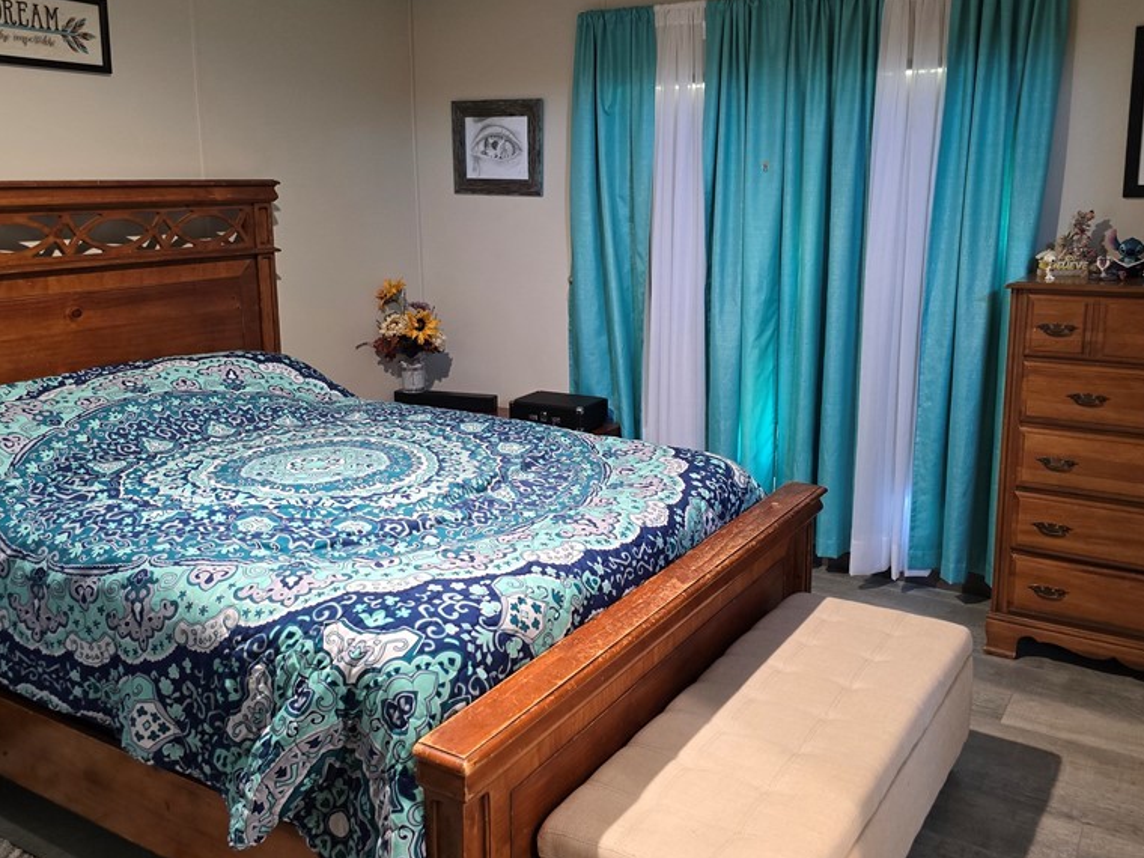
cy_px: 381
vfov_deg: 45.4
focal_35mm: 31
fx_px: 1024
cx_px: 552
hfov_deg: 58.3
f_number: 1.7
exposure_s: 1/60
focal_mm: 6.3
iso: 640
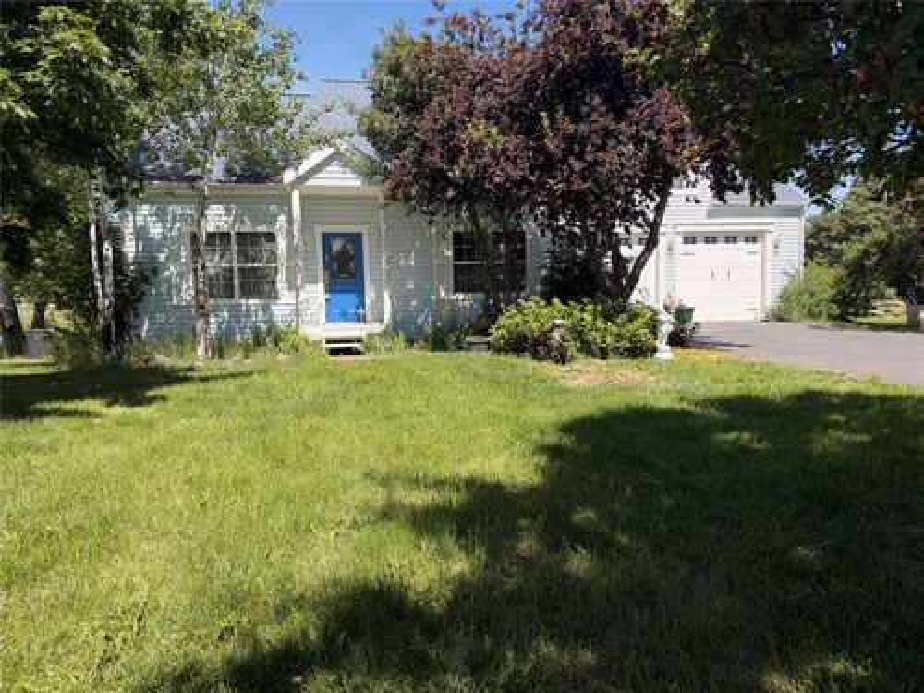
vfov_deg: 56.8
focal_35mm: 24
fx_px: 641
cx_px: 462
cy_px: 346
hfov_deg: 71.6
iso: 100
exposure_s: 1/3279
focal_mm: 6.76
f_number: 1.78
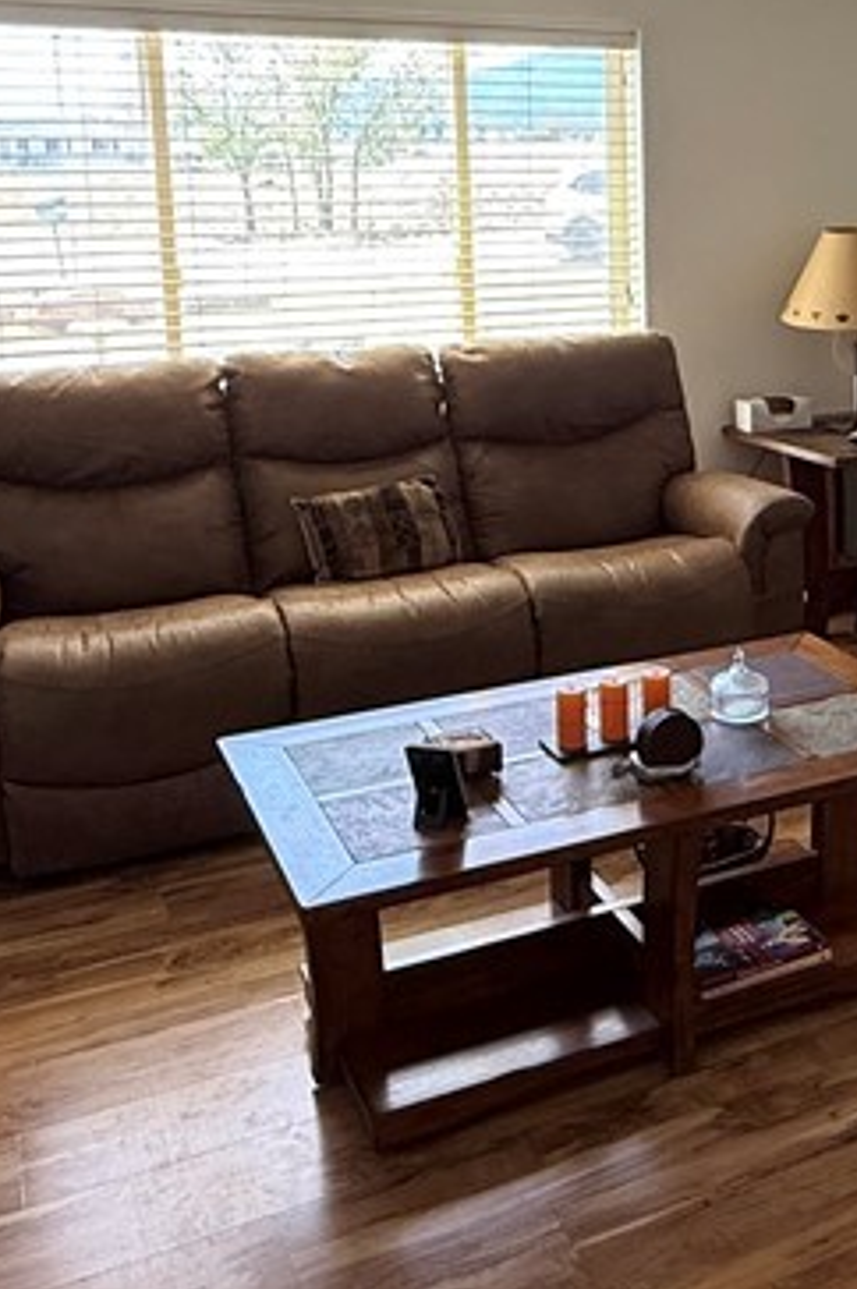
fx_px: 1467
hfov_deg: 31.1
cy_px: 404
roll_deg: +1.3
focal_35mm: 41
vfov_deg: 46.5
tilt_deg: -8.5
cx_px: 772
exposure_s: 1/99
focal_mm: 2.22
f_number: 2.2
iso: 200
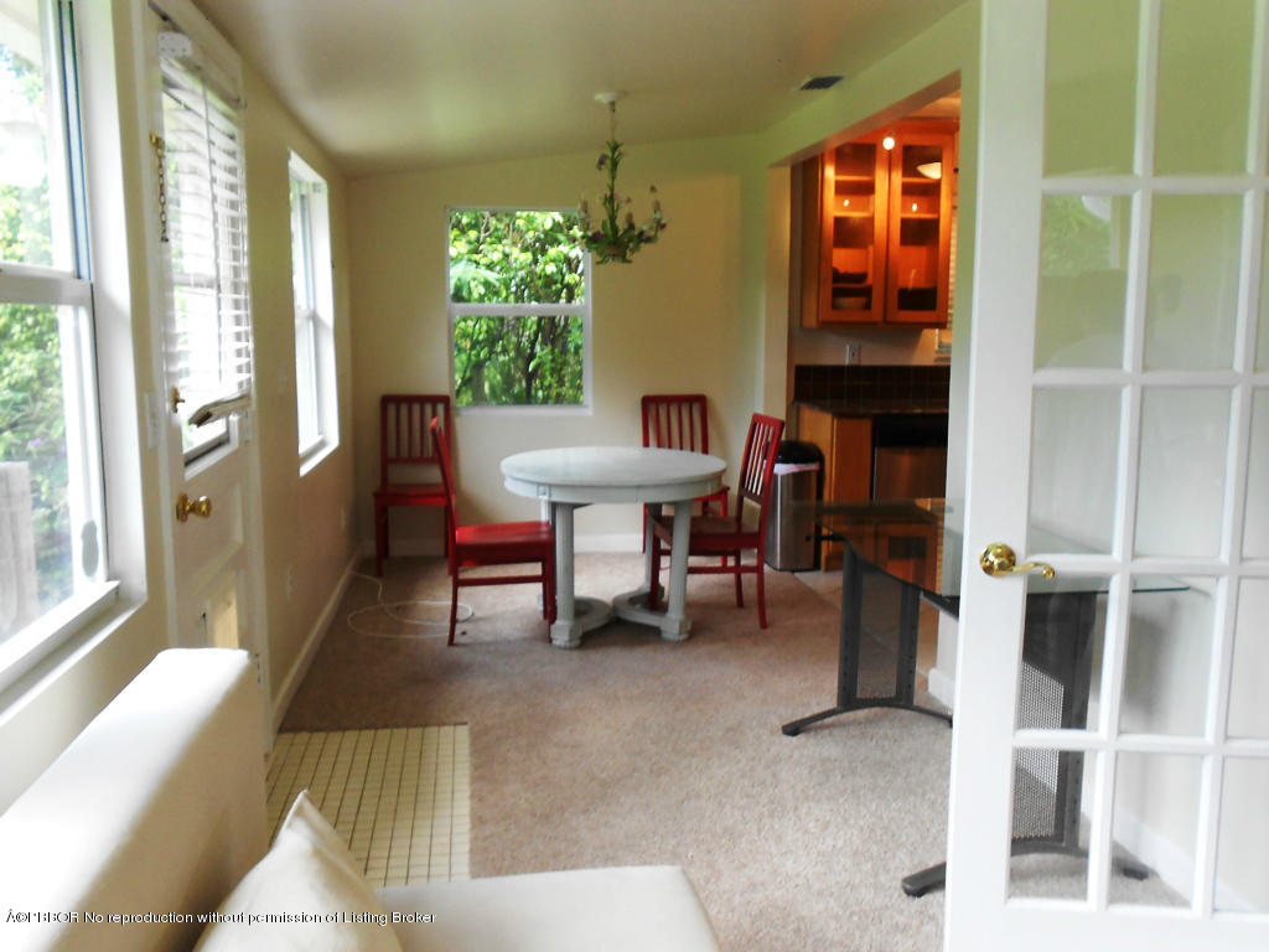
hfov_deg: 61.7
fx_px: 1063
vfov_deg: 48.2
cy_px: 476
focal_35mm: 29
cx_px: 634
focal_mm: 5.1
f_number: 3.4
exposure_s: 1/30
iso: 160
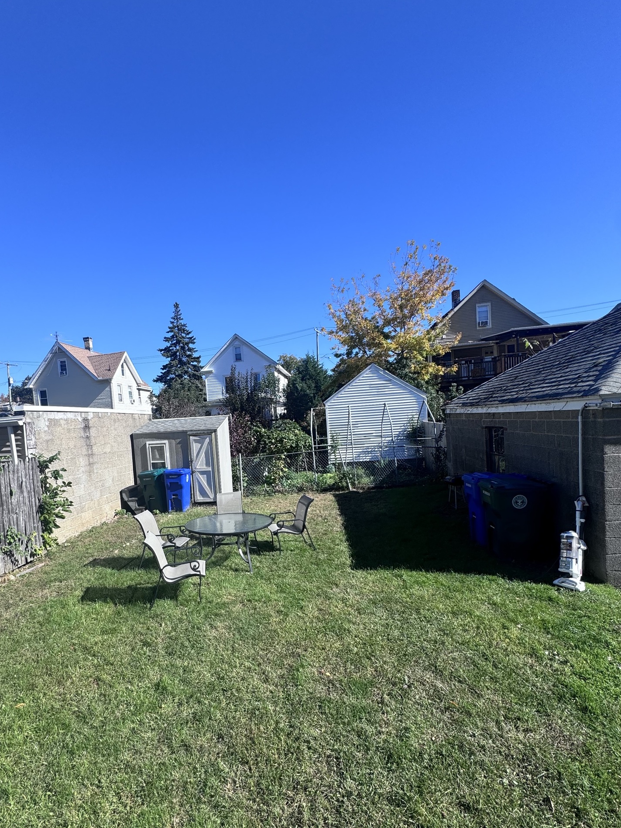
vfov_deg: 90.8
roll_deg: +3.6
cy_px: 449
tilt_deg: -4.7
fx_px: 407
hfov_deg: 74.2
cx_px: 258
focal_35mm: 17
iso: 40
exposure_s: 1/1395
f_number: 2.2
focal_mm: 2.22
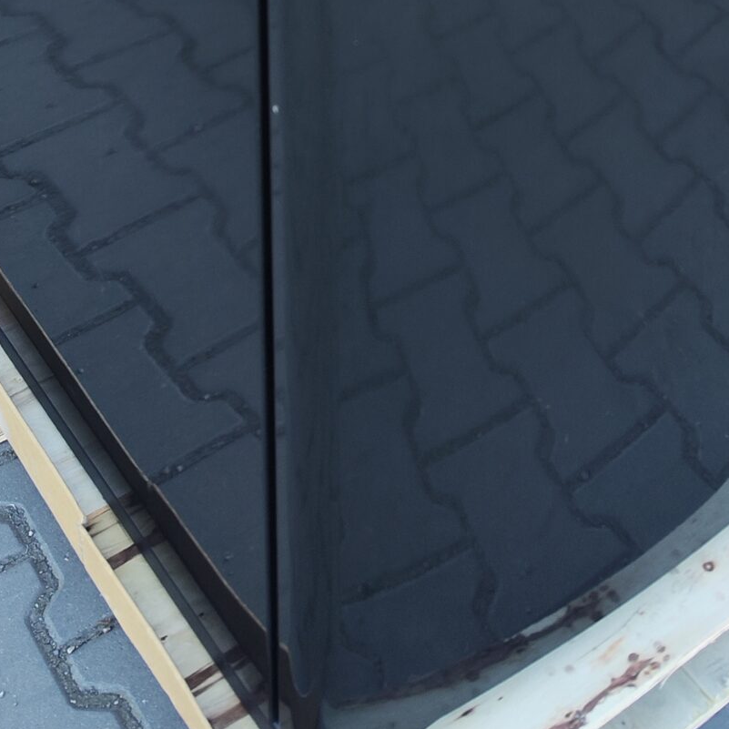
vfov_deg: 22.5
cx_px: 329
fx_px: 1549
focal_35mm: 65
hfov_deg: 26.5
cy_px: -316
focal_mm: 7.01
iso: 62
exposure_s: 1/100
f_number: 1.69
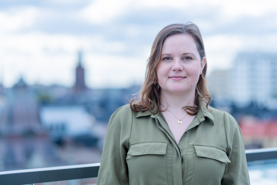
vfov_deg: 16.3
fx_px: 646
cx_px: 138
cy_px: 92
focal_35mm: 84
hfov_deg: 24.2
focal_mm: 56
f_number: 1.4
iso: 250
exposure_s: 1/14000
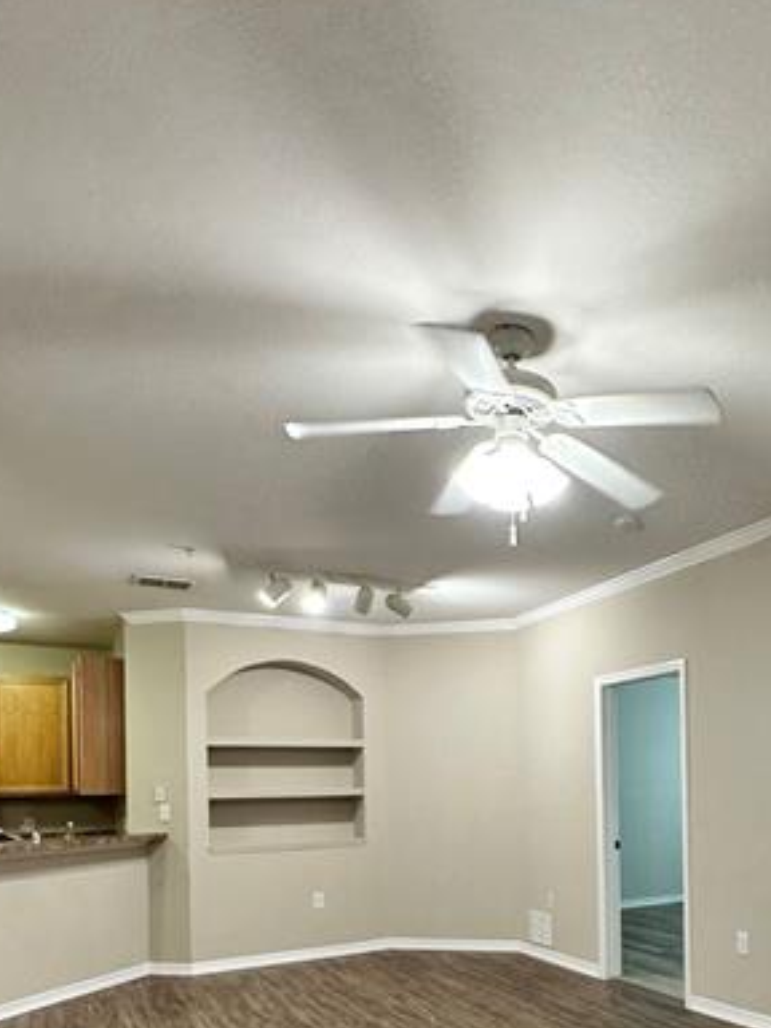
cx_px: 602
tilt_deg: +0.2
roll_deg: +1.2
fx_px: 832
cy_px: 779
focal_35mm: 28
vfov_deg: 59.8
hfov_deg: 47.4
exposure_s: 1/60
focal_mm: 2.22
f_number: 2.2
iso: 160
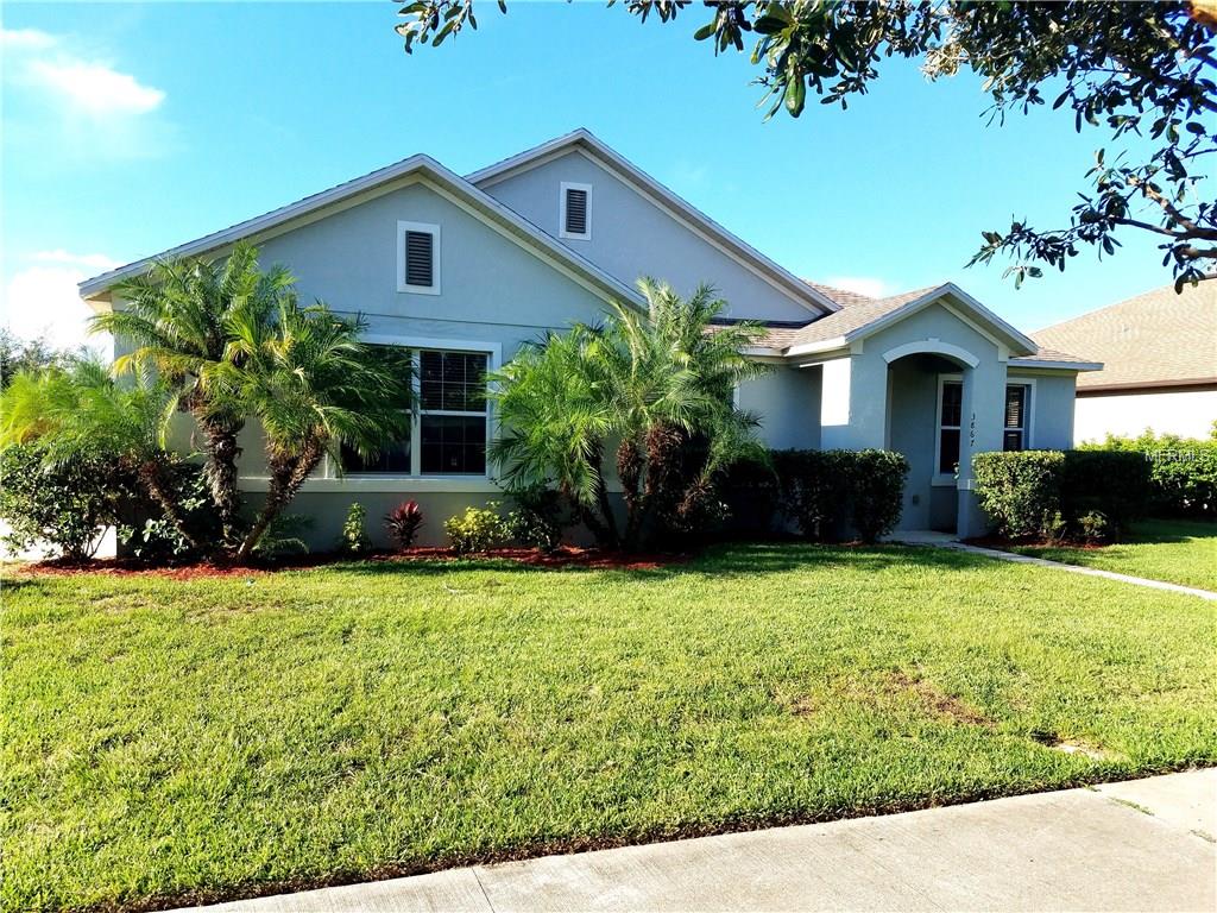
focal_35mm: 26
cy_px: 456
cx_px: 608
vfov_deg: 53.1
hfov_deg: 67.3
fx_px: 914
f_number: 1.7
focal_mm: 4.2
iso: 50
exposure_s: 1/1396
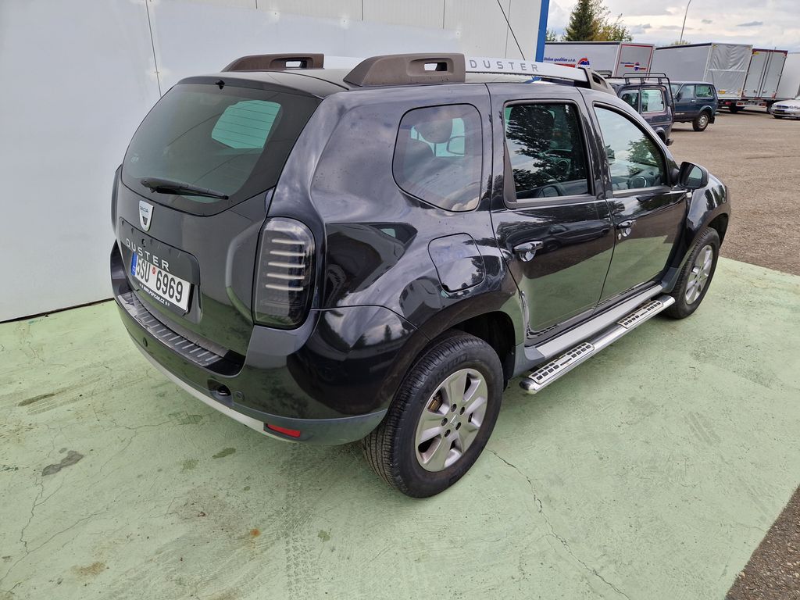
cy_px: 300
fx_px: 532
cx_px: 400
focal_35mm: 23
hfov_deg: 73.9
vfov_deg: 58.9
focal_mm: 5.4
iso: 50
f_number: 1.8
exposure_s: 1/512
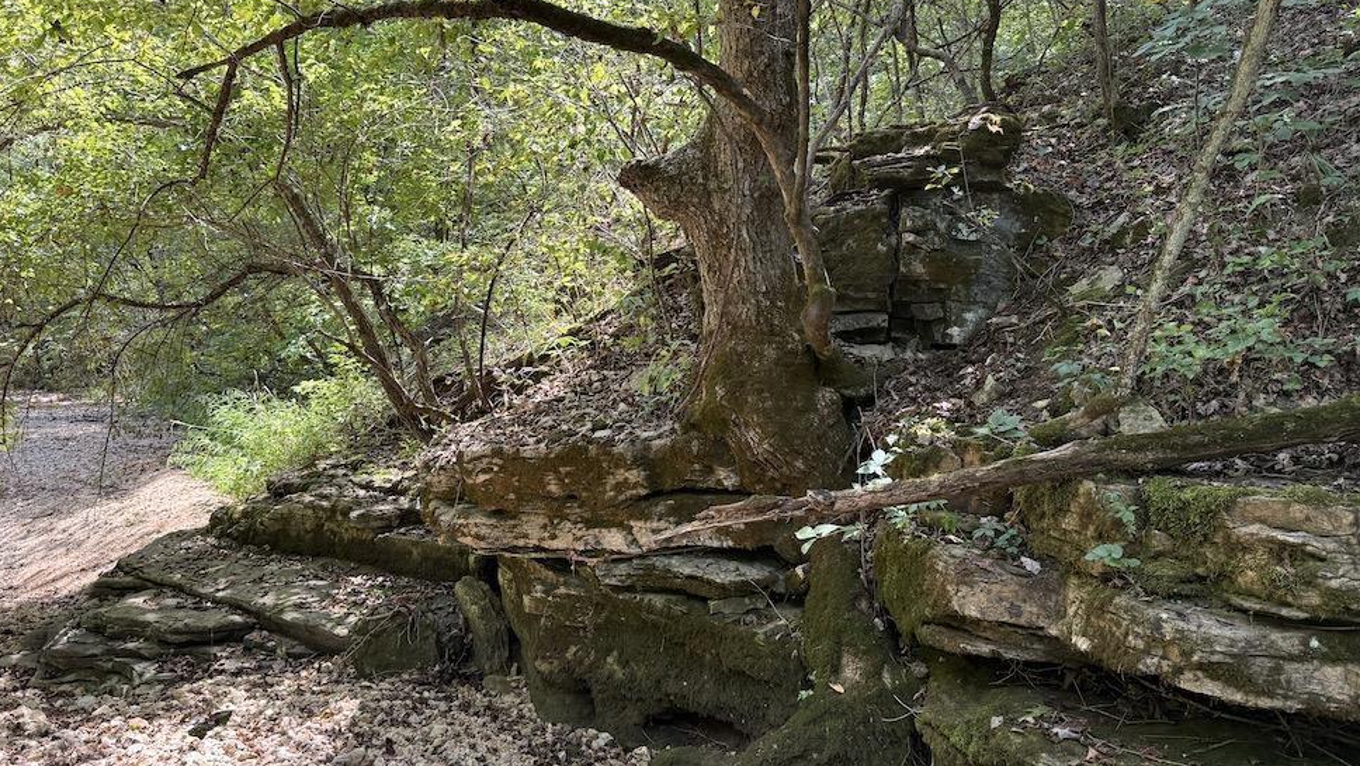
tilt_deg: -0.2
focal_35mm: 27
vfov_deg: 42.8
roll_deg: +2.0
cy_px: 329
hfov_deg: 69.8
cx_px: 669
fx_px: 974
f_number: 1.78
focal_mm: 6.76
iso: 125
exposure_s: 1/238
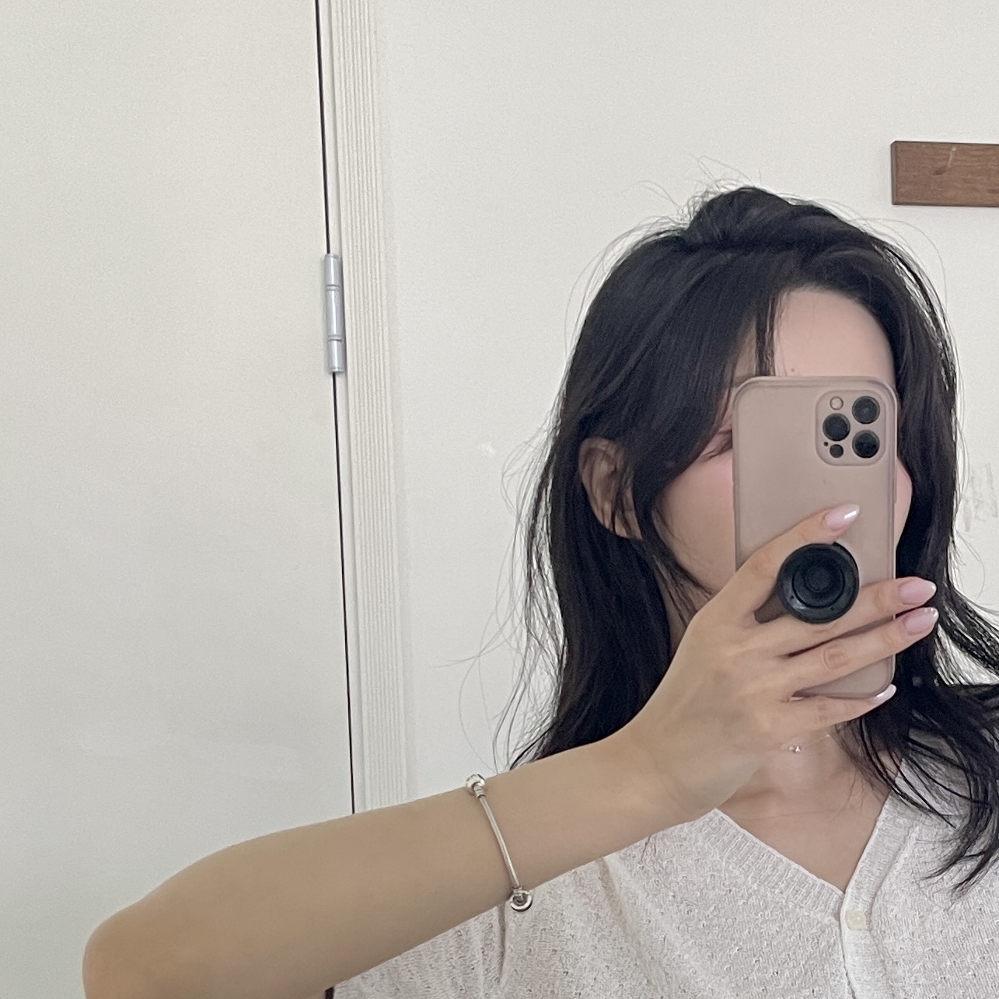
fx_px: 1828
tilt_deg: -18.4
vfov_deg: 27.1
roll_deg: +2.5
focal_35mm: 56
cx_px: 773
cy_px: 1189
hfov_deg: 30.0
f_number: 1.6
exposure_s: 1/89
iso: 125
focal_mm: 4.2
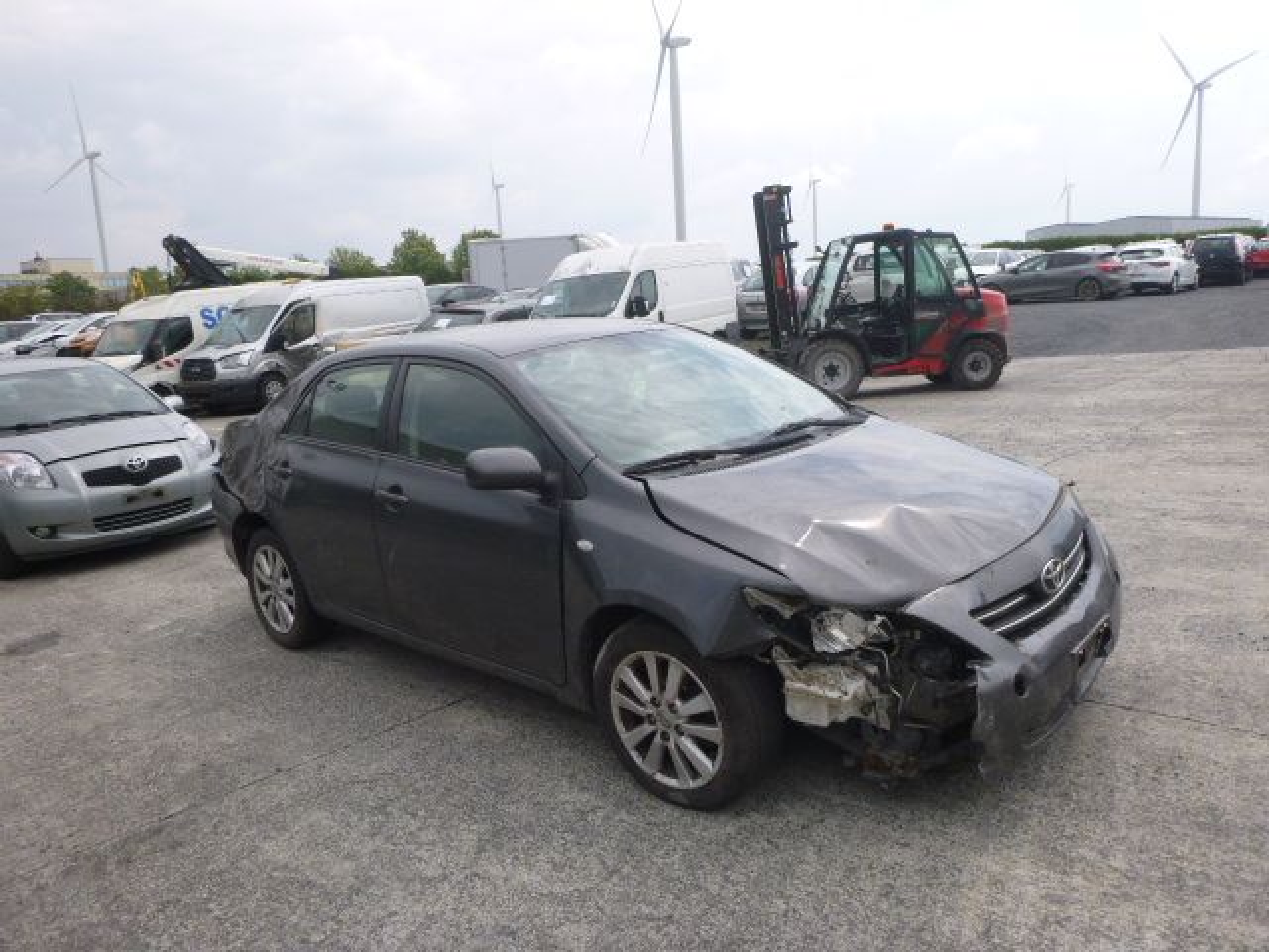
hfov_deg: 69.4
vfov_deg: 54.9
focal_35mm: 25
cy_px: 476
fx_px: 916
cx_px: 634
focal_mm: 4.5
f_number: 3.9
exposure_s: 1/640
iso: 100
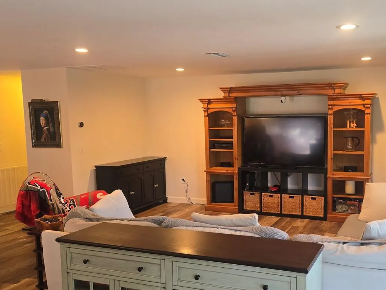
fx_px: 402
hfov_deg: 50.6
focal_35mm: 36
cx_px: 253
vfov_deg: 39.5
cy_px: 173
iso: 400
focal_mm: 6.3
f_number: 1.7
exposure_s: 1/120
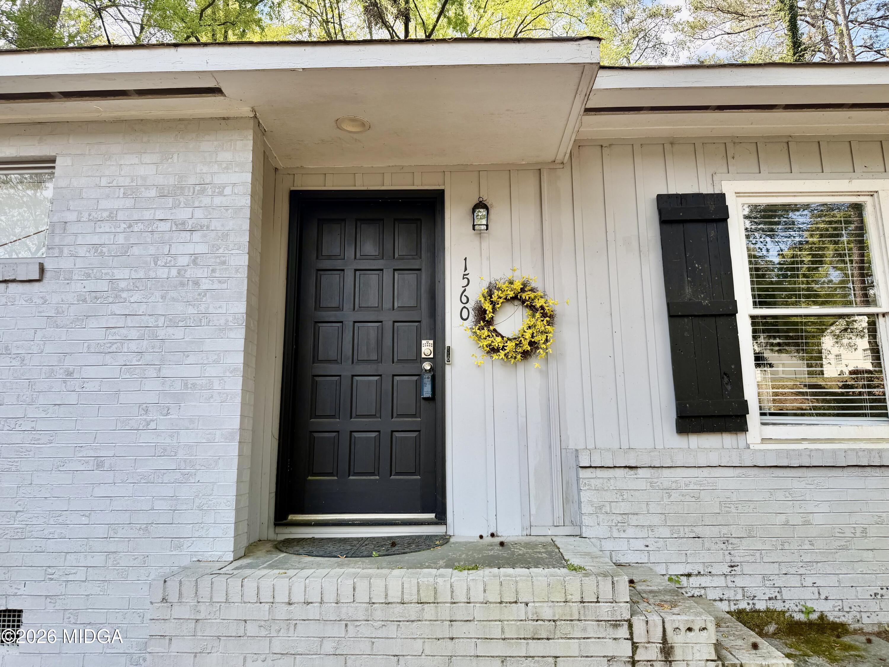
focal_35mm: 24
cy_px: 334
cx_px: 444
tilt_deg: +10.7
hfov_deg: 71.6
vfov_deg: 56.8
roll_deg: -0.2
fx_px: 616
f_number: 1.78
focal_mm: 6.76
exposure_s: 1/521
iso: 80
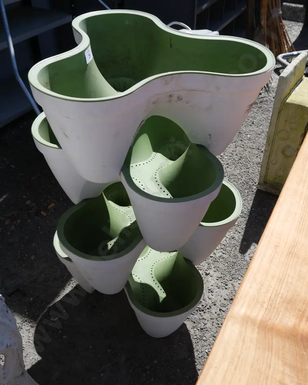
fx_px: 387
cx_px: 156
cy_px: 184
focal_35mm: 34
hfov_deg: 43.4
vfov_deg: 52.8
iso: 200
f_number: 7.1
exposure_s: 1/640
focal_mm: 16
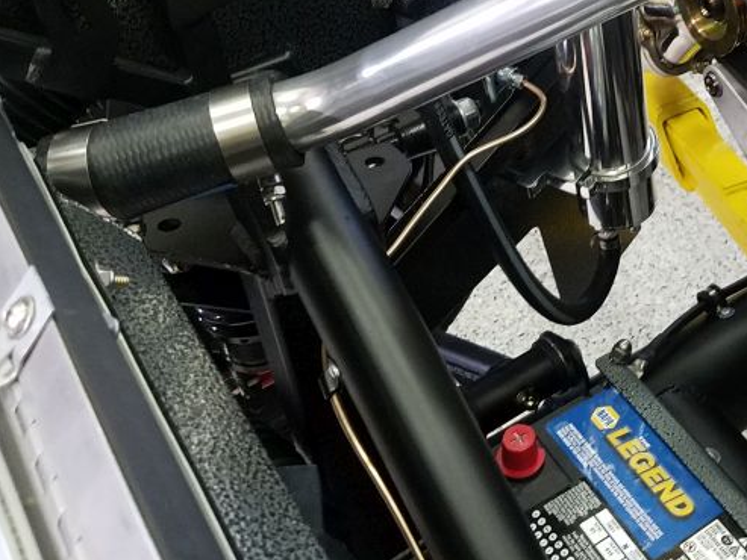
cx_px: 674
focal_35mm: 54
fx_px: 1166
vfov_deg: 26.1
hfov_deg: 33.6
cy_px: 54
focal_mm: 4.2
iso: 250
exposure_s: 1/20
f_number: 1.7
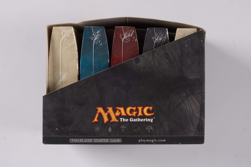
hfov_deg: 29.2
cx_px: 126
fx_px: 481
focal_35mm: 69
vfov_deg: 19.7
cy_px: 84
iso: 100
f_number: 16
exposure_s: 1/3
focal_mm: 46.1
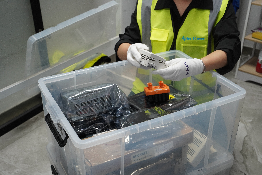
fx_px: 338
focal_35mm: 46
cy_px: 88
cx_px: 131
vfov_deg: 28.9
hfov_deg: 42.3
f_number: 4
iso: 800
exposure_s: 1/160
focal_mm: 31
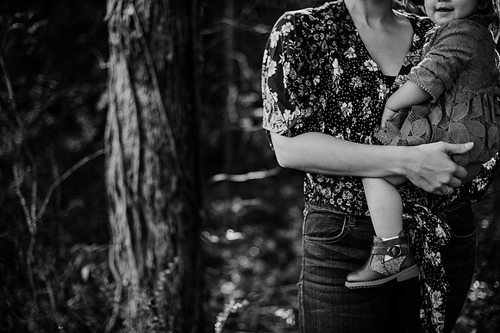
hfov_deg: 39.6
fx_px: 695
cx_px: 250
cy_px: 166
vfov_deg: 27.0
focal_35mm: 50
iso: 160
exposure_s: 1/1000
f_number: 2
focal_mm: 50
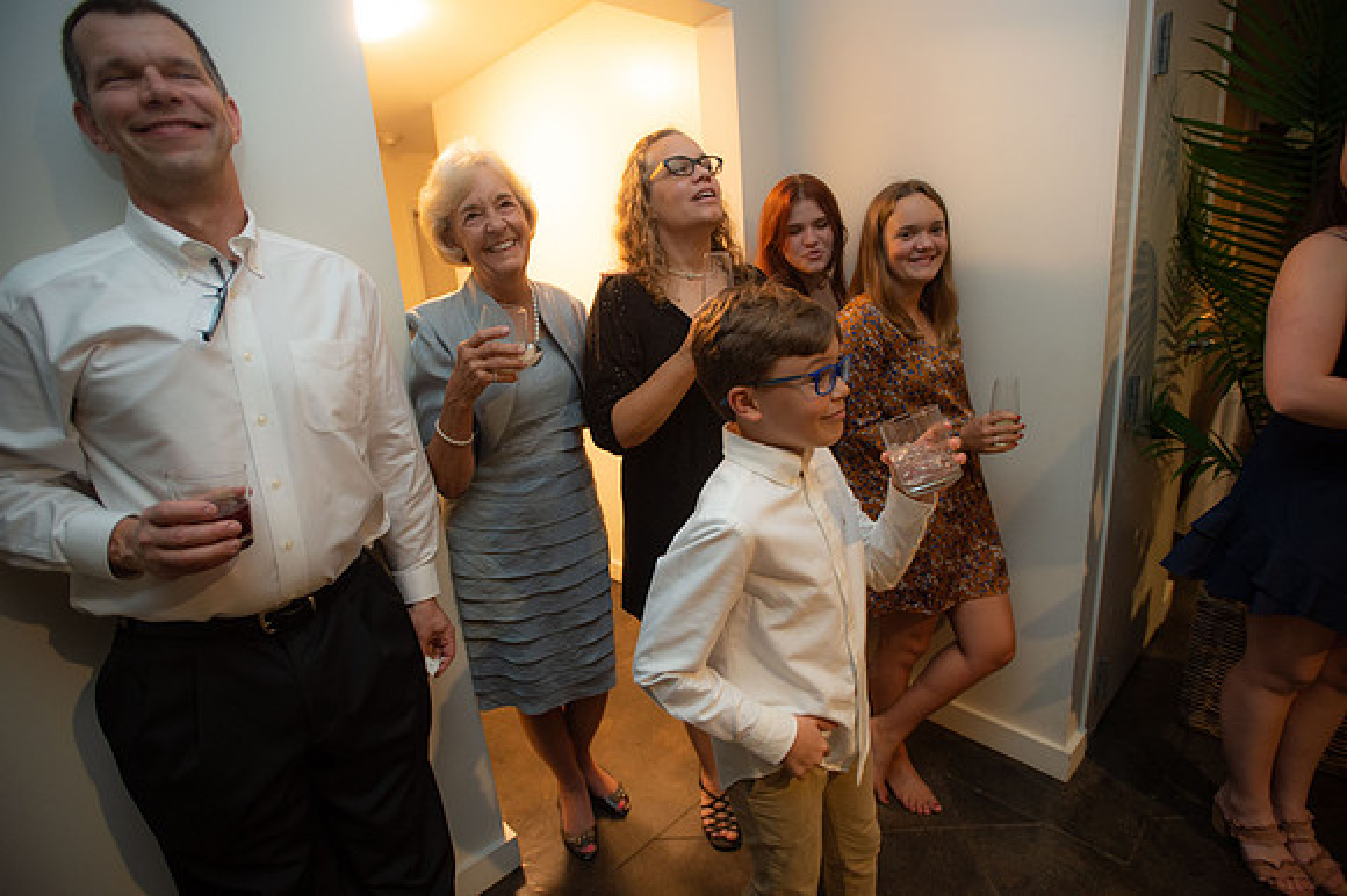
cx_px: 674
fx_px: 636
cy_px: 448
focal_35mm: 17
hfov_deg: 93.3
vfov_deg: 70.4
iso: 1600
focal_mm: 17
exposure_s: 1/60
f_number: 2.8
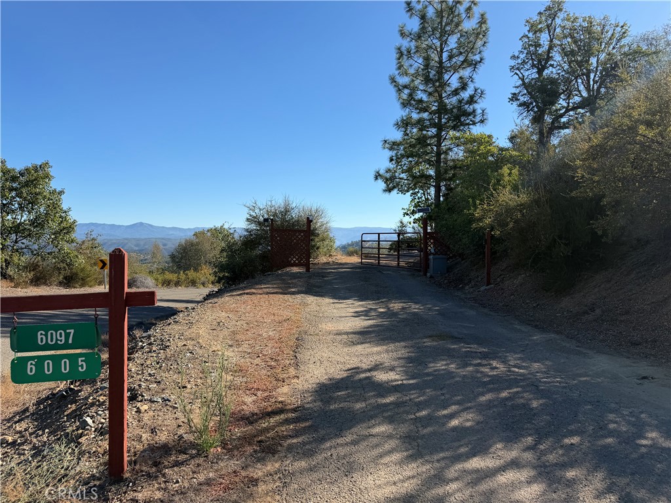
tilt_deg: +1.3
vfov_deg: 56.8
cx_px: 336
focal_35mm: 24
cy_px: 252
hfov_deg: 71.6
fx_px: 465
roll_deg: -2.6
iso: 80
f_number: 1.78
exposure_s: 1/3425
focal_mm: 6.76
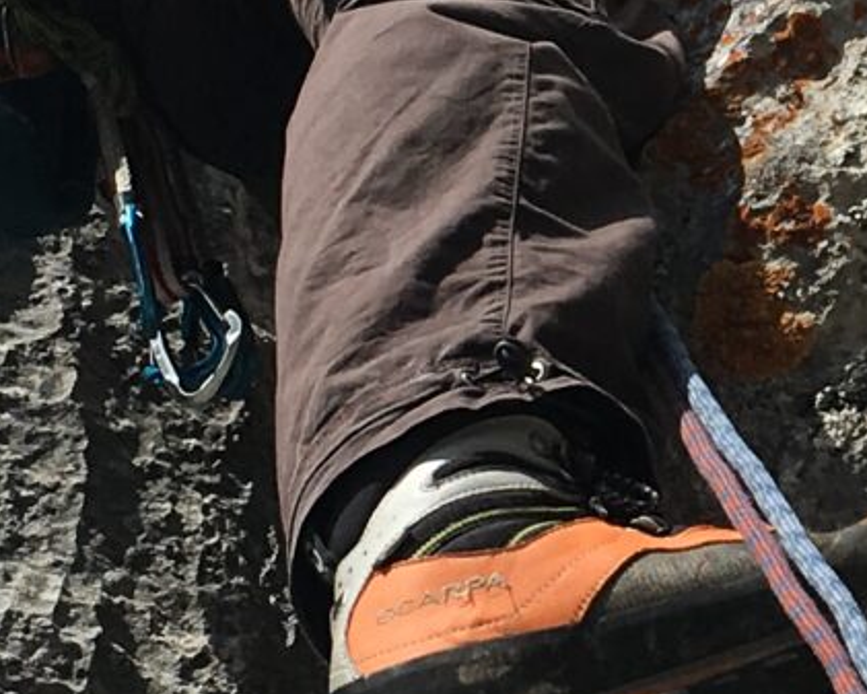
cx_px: 1019
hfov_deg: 11.0
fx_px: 4415
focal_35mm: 172
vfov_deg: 9.0
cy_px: 360
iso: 25
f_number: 2.2
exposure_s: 1/2564
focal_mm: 4.15
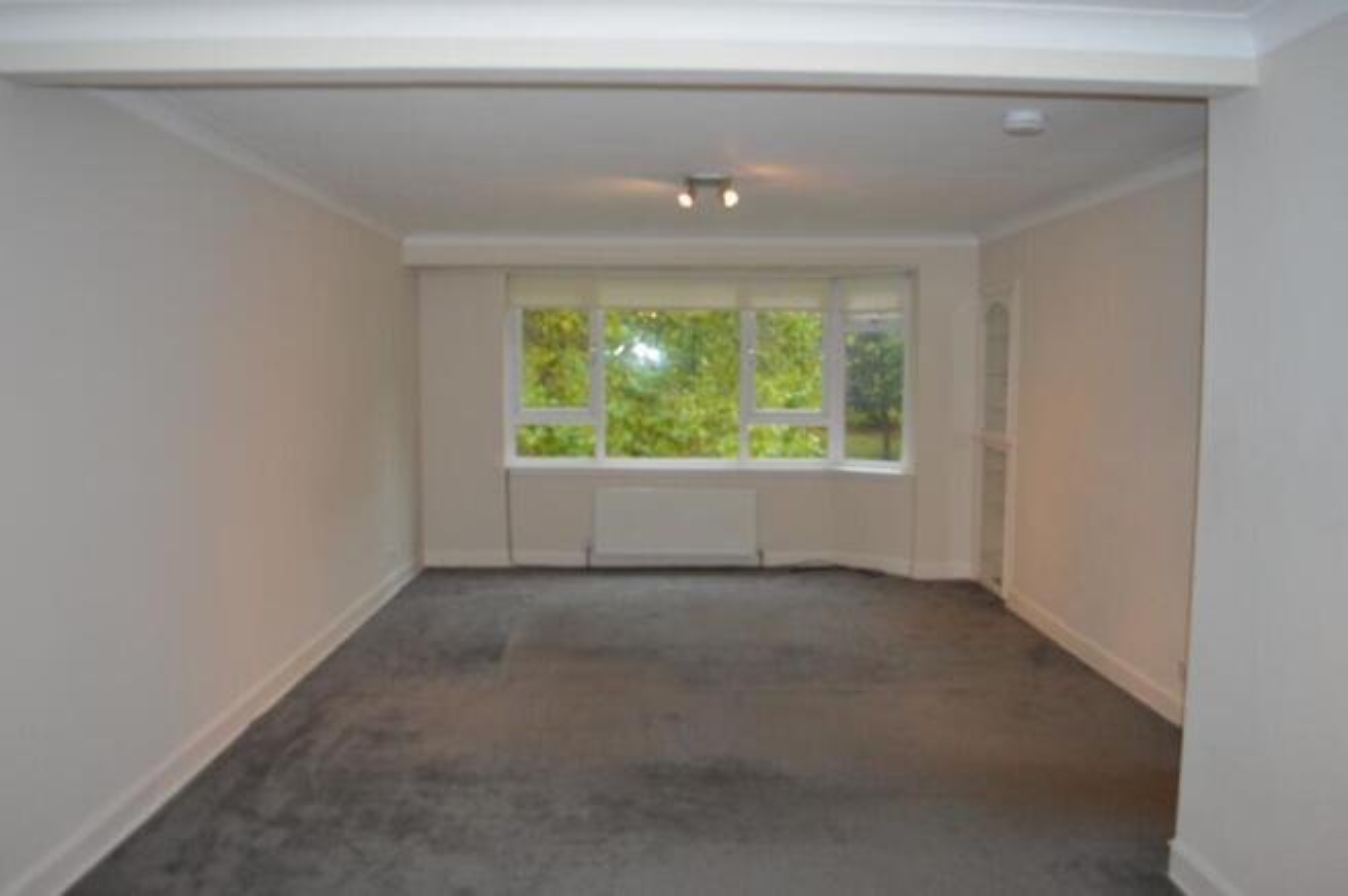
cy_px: 448
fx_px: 1010
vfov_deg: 47.8
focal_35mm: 27
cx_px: 674
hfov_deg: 67.4
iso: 400
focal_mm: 18
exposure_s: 1/60
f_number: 3.5
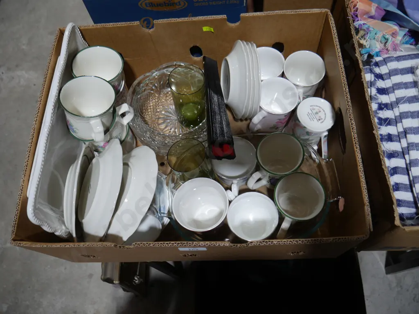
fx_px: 339
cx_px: 210
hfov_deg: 63.4
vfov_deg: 49.7
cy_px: 157
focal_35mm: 28
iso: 200
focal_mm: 14
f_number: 3.5
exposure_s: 1/125
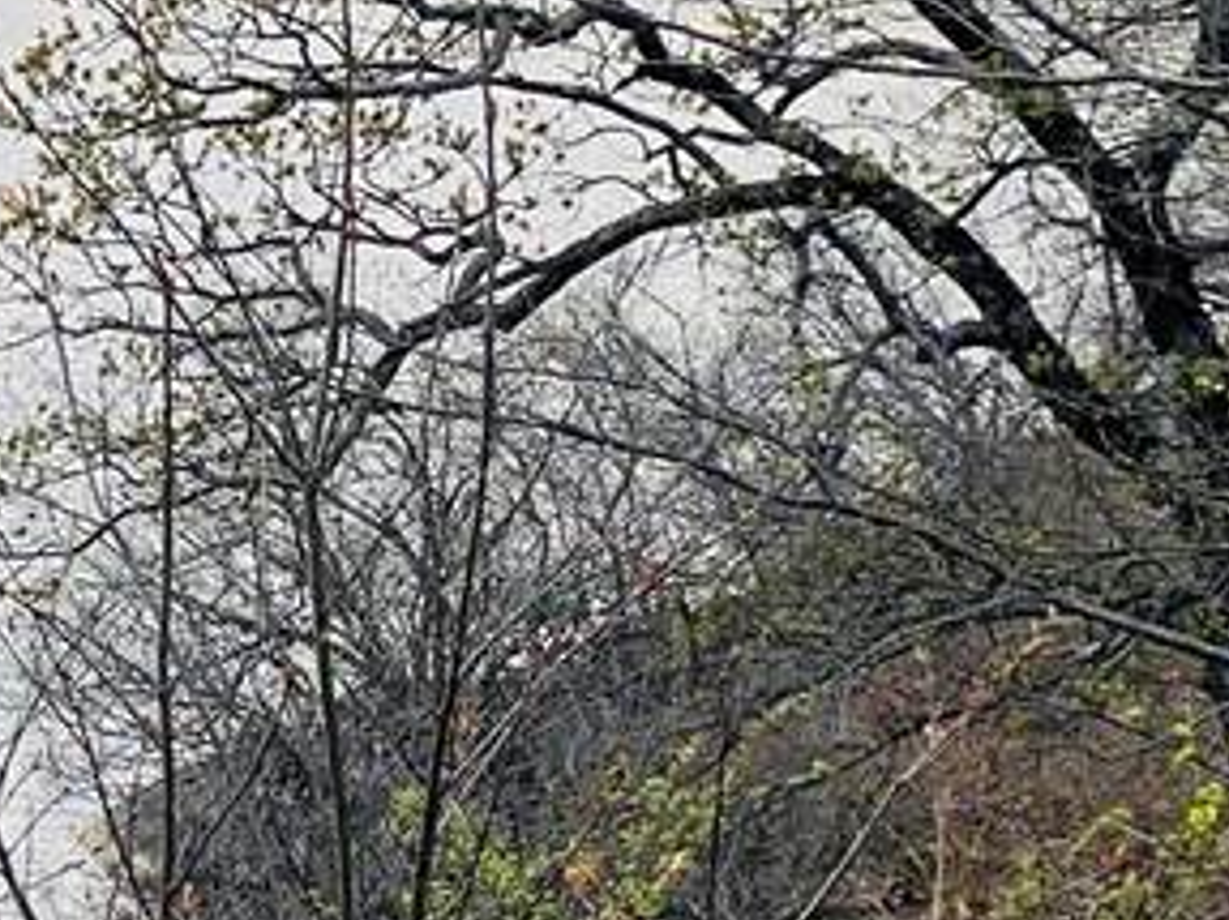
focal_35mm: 232
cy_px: 47
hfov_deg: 8.2
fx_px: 8233
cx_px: -959
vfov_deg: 6.4
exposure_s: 1/175
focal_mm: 6
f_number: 2
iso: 20
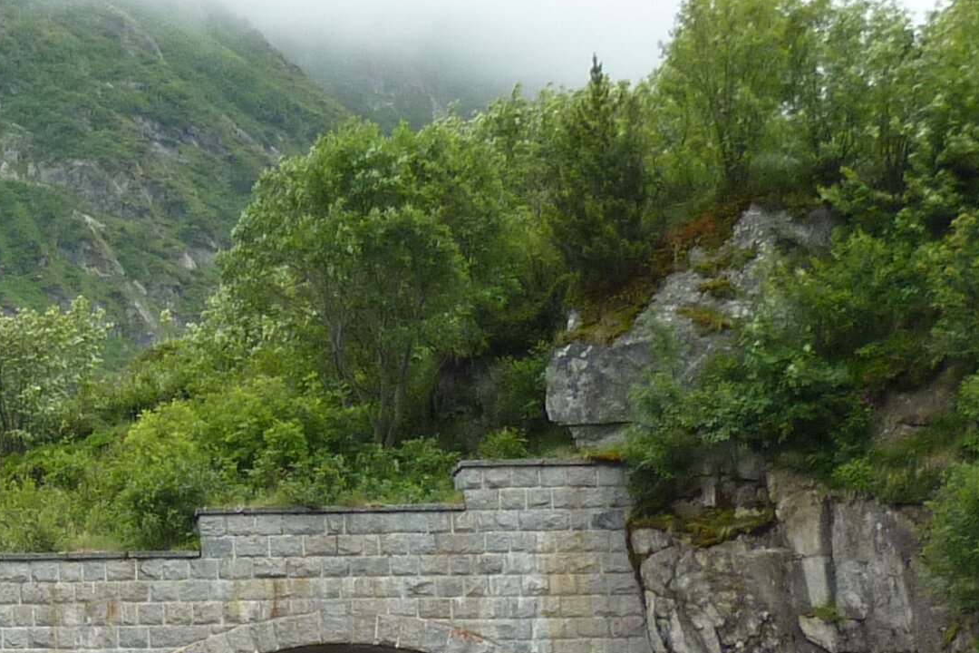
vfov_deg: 10.4
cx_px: -286
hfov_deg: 15.1
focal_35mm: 130
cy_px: 754
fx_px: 3535
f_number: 4
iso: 160
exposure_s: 1/250
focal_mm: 6.1
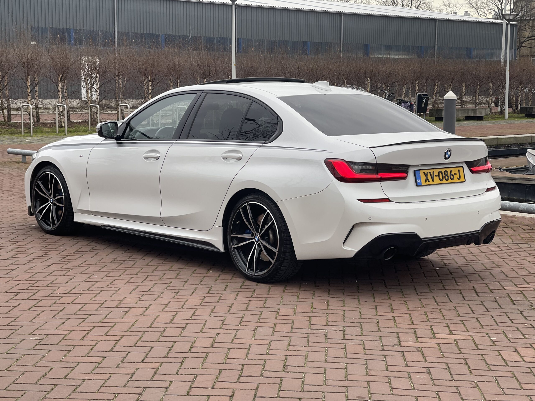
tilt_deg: -6.9
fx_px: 989
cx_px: 268
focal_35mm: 64
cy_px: 200
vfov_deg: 22.9
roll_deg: -0.3
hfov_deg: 30.3
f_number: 2.2
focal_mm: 7.5
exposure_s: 1/121
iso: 32
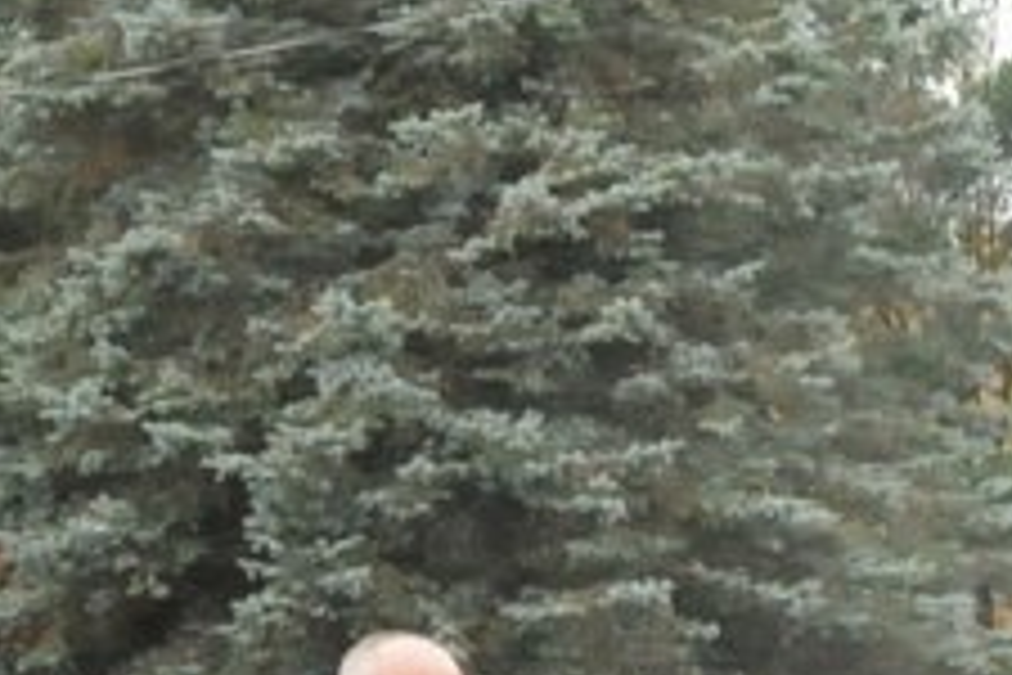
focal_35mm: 341
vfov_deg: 4.0
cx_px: 1925
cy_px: 1116
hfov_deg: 5.9
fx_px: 9585
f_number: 10
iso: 2500
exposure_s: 1/400
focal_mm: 50
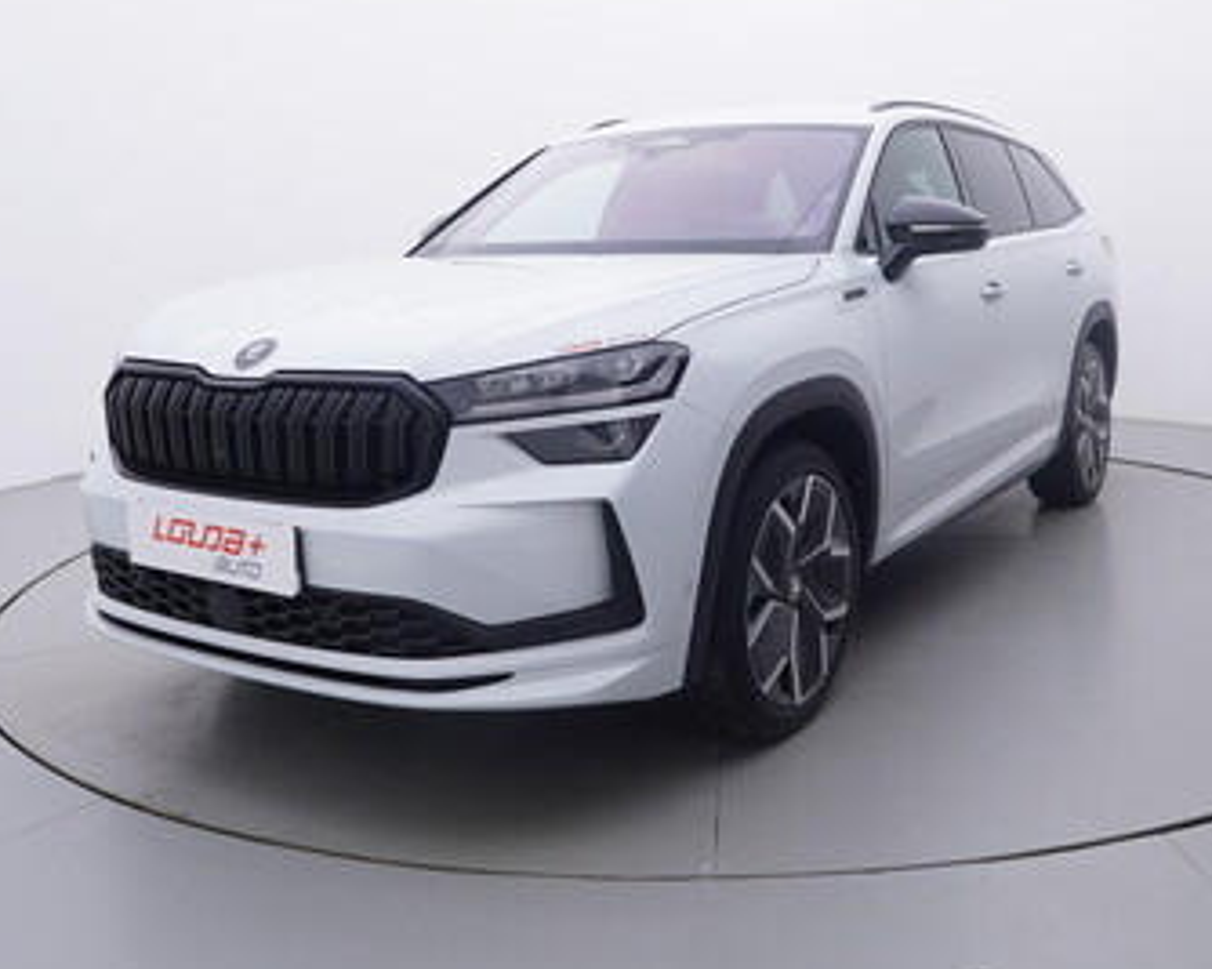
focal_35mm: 35
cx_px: 728
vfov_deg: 42.2
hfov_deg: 51.5
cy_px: 379
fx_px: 1247
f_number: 5
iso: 200
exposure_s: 1/80
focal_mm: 15
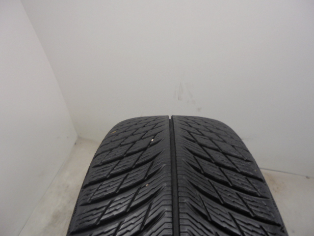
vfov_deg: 53.1
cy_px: 118
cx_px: 157
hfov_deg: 67.3
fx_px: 236
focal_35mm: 26
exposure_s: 1/30
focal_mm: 4.6
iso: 100
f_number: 3.5
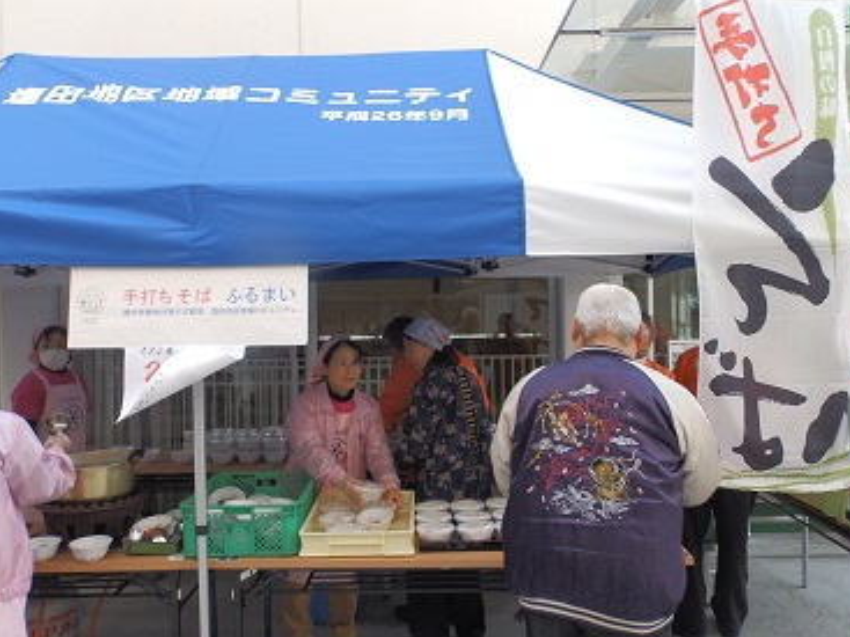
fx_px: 736
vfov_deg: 46.8
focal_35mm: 30
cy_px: 318
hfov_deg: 60.0
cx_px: 426
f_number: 3.4
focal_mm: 4
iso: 250
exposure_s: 1/500
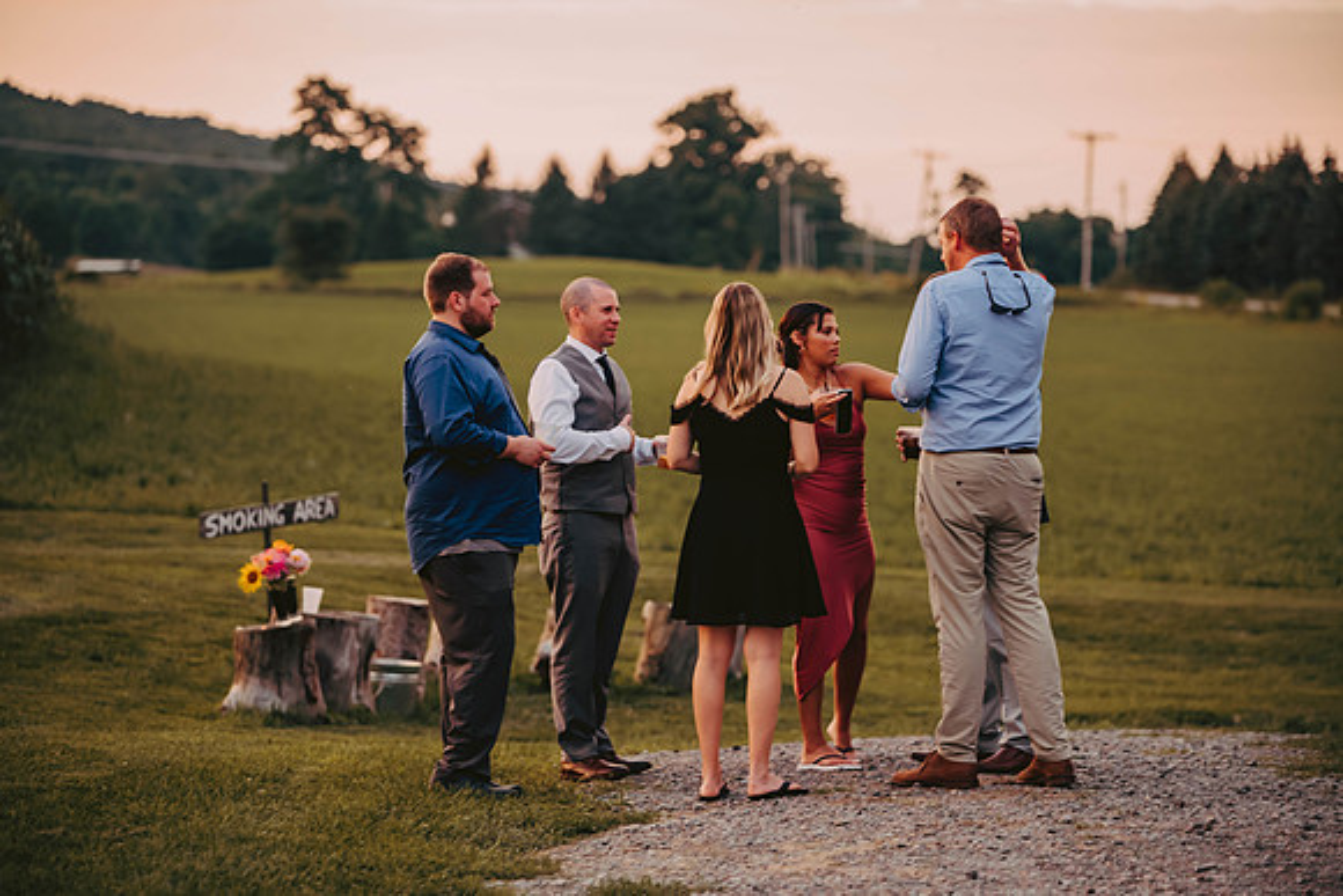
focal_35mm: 122
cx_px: 672
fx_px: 4552
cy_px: 448
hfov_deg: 16.8
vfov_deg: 11.2
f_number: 2.8
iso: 640
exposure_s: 1/100
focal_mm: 122
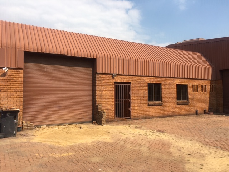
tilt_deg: +1.7
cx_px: 114
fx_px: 192
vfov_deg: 48.2
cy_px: 86
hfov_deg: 61.7
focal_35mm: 29
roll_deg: +0.9
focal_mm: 4.15
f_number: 2.2
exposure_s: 1/2024
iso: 25
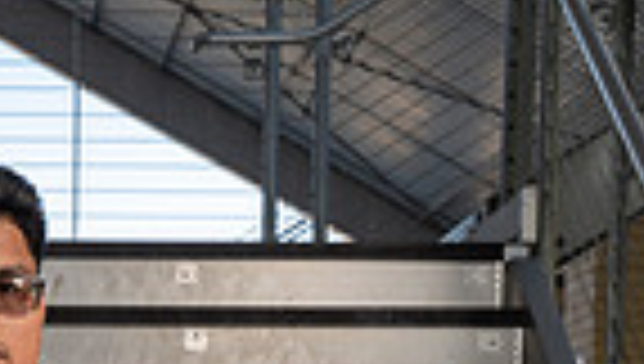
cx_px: -18
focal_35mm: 161
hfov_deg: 13.1
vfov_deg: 7.0
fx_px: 2754
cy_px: 939
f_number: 8
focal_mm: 49
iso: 250
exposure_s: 1/250
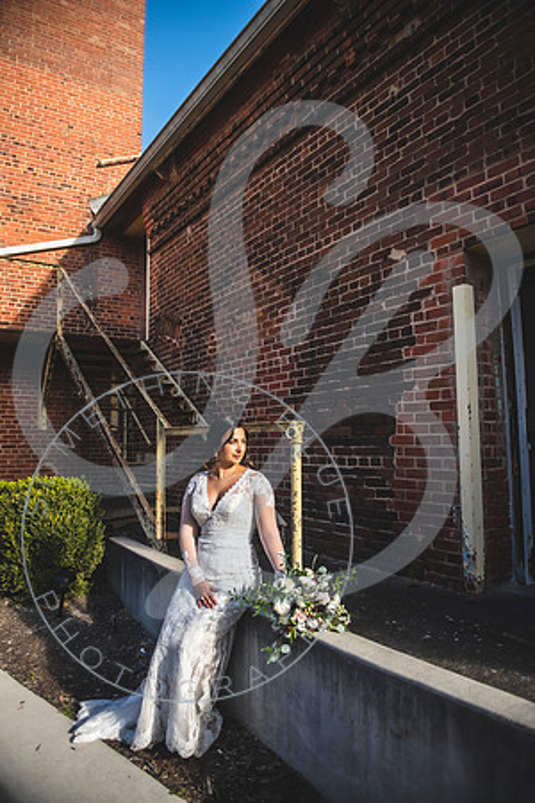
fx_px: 535
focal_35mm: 24
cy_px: 402
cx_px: 268
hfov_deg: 53.1
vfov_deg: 73.7
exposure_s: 1/1000
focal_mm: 24
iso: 100
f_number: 2.8
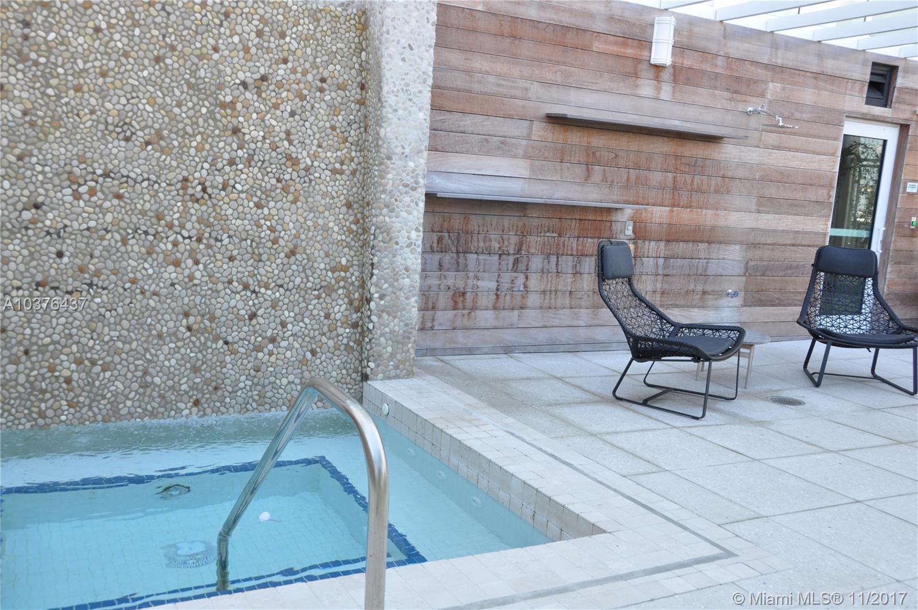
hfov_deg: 57.3
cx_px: 459
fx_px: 840
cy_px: 305
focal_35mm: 33
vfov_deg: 39.9
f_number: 7.1
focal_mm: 22
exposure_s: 1/50
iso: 200
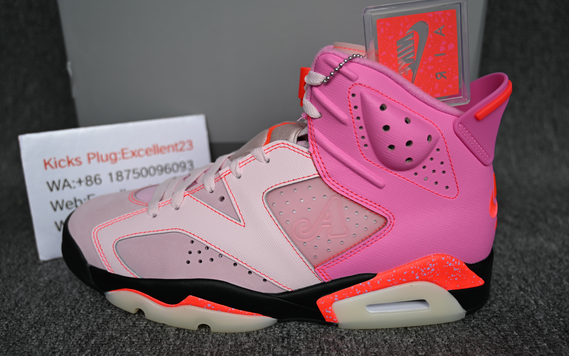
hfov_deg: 57.4
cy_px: 180
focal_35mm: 34
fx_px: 520
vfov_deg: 37.8
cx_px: 285
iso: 100
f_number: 4.5
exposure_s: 1/80
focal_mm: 32.5
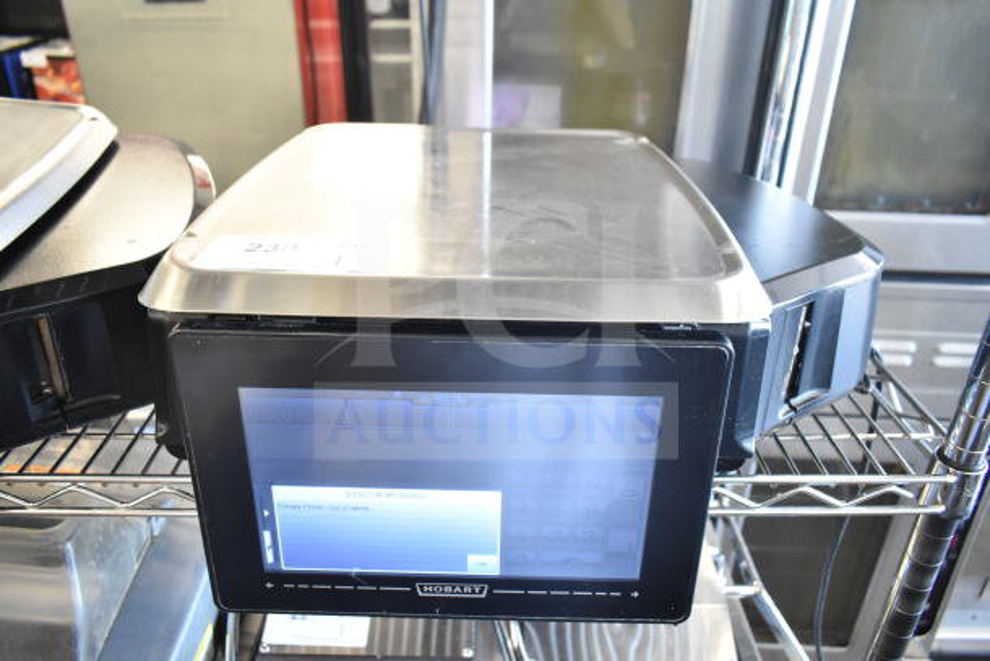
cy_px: 330
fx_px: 743
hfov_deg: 67.4
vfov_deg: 48.0
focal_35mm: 27
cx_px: 495
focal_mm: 18
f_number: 3.5
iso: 1600
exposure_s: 1/40
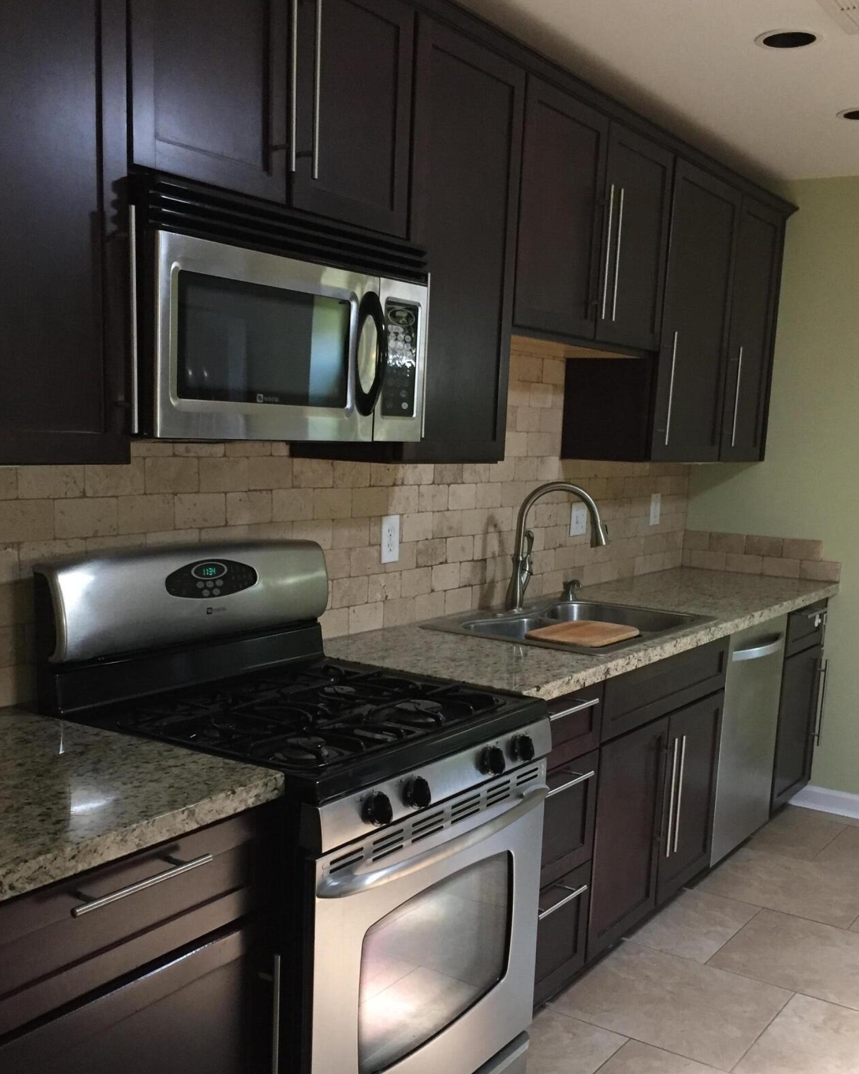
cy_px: 647
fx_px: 1144
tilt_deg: -9.3
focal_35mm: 36
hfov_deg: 41.1
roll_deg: -2.3
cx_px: 440
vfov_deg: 50.0
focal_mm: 4.15
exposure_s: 1/30
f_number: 2.2
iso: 200
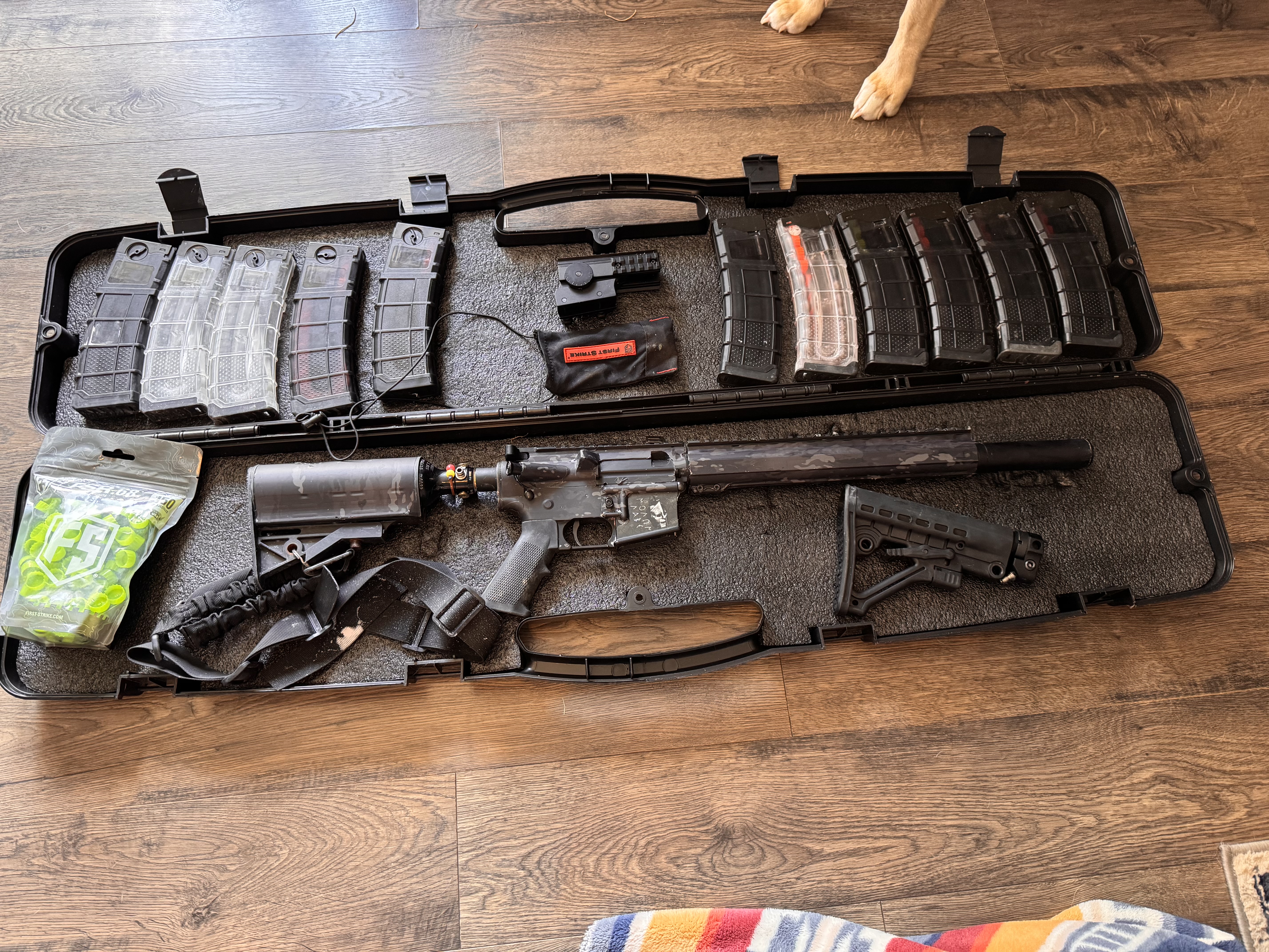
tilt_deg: -71.6
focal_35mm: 24
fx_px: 880
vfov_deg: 56.8
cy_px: 476
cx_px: 634
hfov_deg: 71.6
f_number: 1.78
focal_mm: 6.76
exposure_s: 1/60
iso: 400
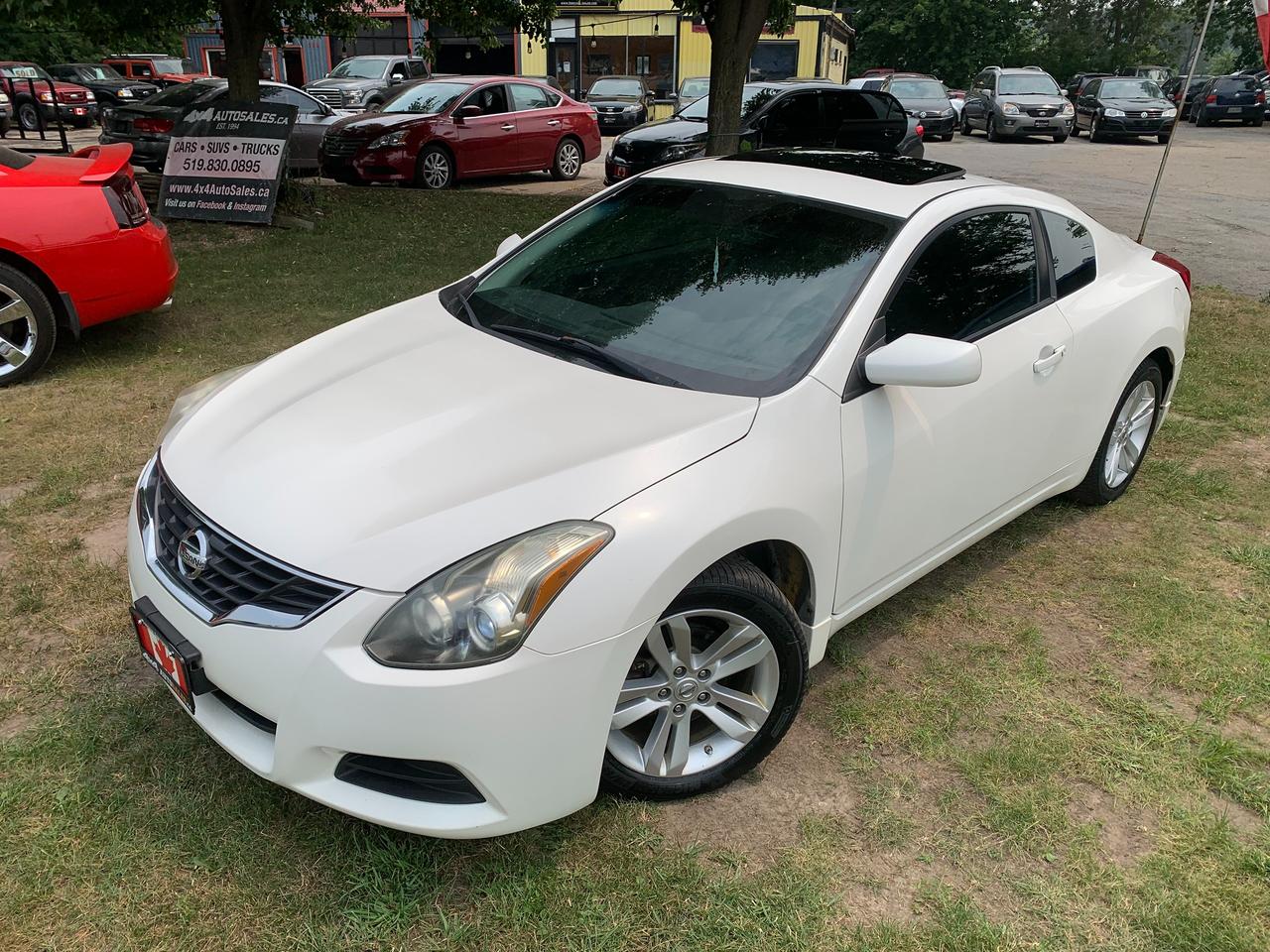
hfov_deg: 67.3
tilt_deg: -23.8
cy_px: 476
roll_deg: -0.8
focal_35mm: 26
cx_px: 635
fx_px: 954
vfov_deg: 53.1
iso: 25
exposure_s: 1/2611
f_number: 1.8
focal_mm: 4.25
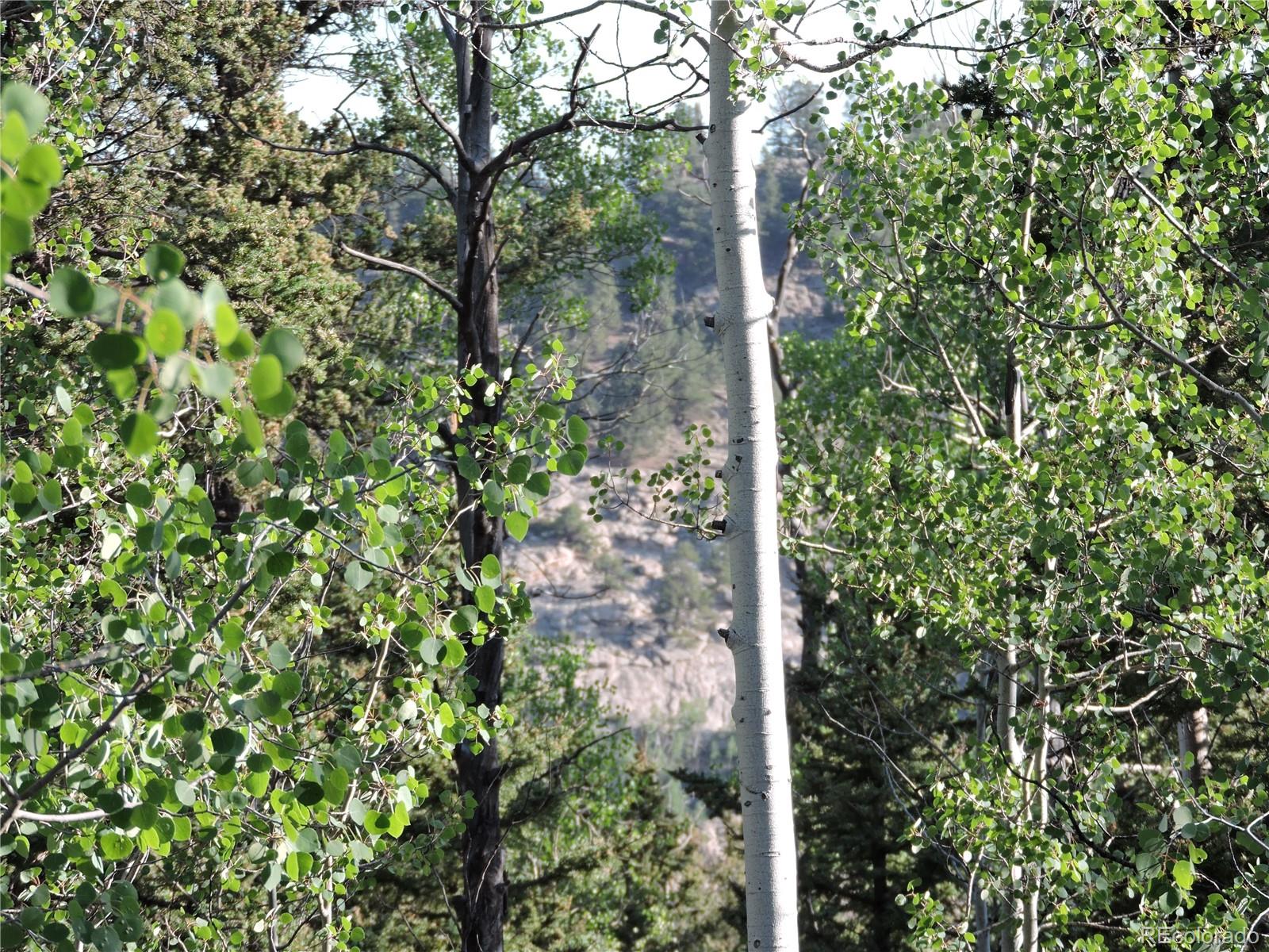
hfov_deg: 10.7
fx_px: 6782
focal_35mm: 185
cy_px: 476
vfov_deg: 8.0
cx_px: 634
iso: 100
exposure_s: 1/160
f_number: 4.6
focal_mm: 33
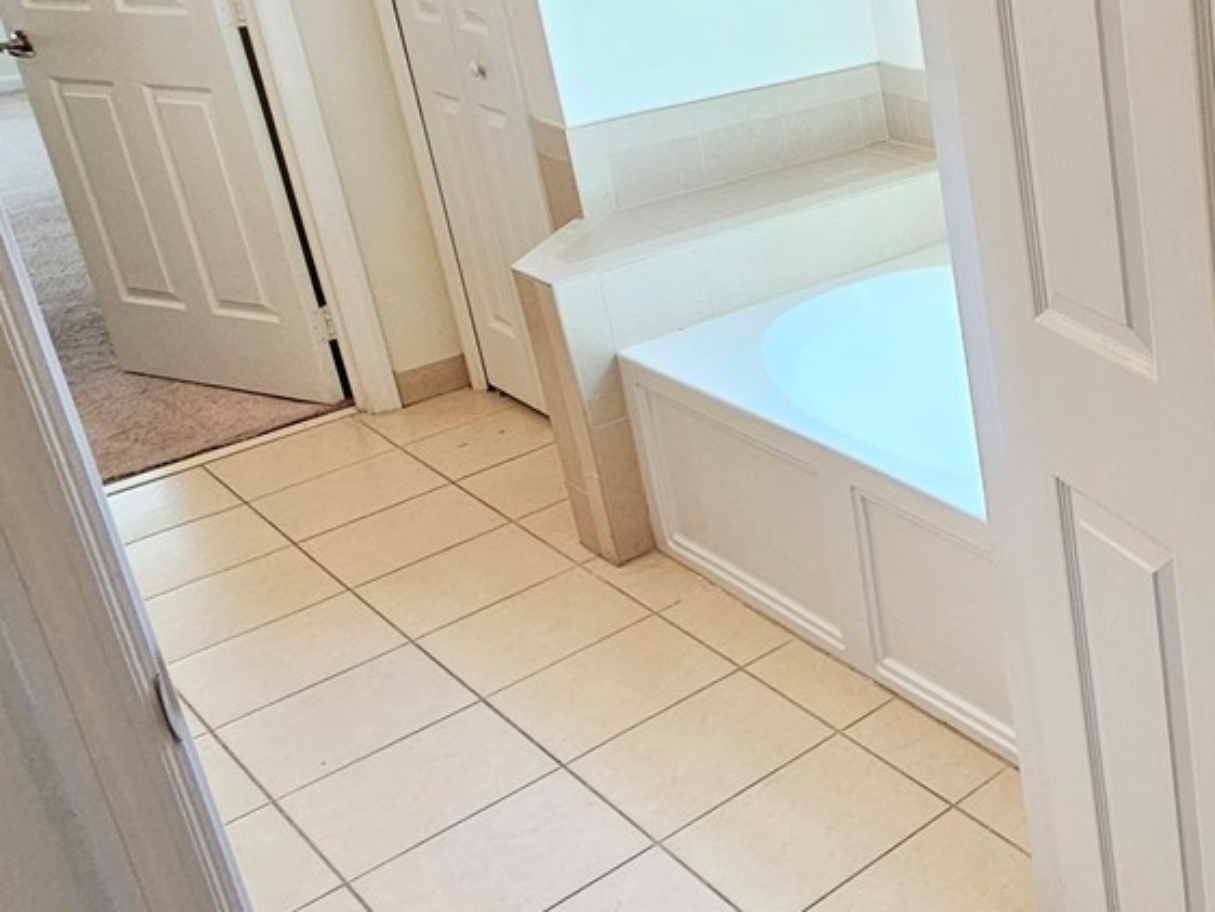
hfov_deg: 38.6
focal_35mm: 37
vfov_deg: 37.5
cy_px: 203
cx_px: 1418
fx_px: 1299
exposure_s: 1/60
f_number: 2.2
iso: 160
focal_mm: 2.2
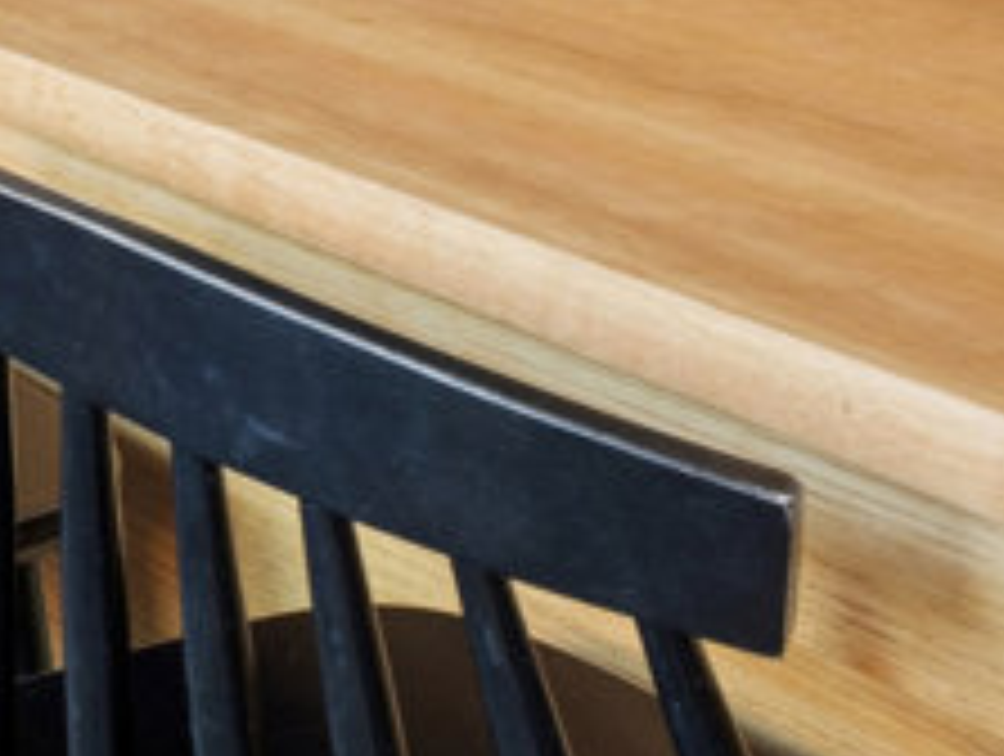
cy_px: -657
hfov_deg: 16.9
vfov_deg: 14.8
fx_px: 2498
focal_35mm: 86
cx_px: -999
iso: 200
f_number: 8
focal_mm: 12
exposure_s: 1/8
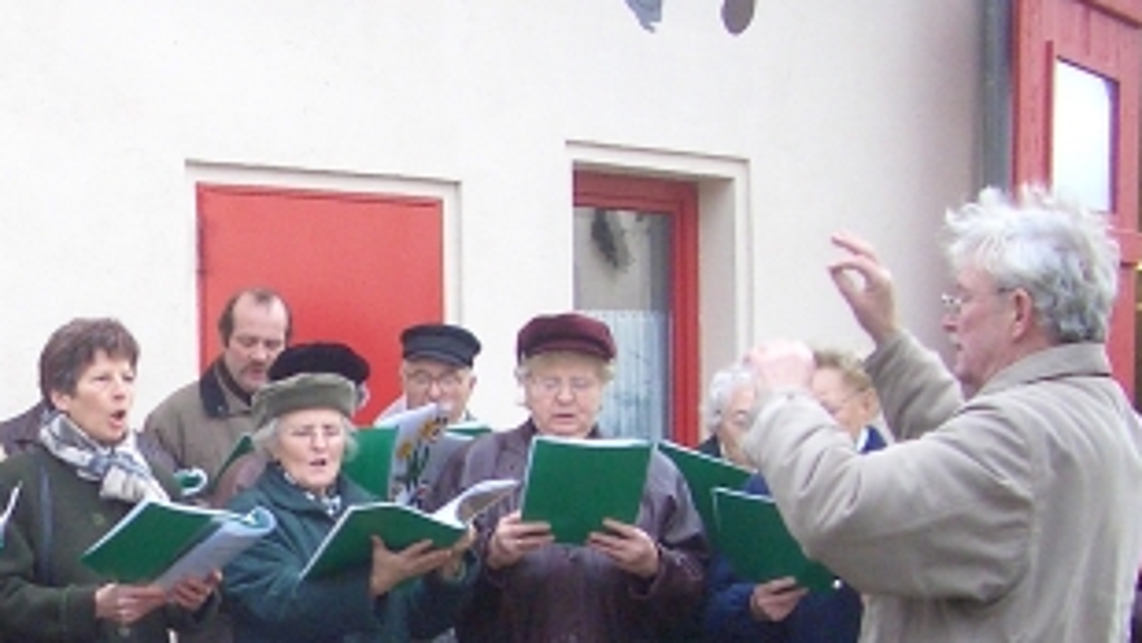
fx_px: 2393
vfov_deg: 15.0
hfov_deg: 25.6
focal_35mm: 79
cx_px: 11
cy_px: 673
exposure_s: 1/160
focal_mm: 5.8
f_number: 2.6
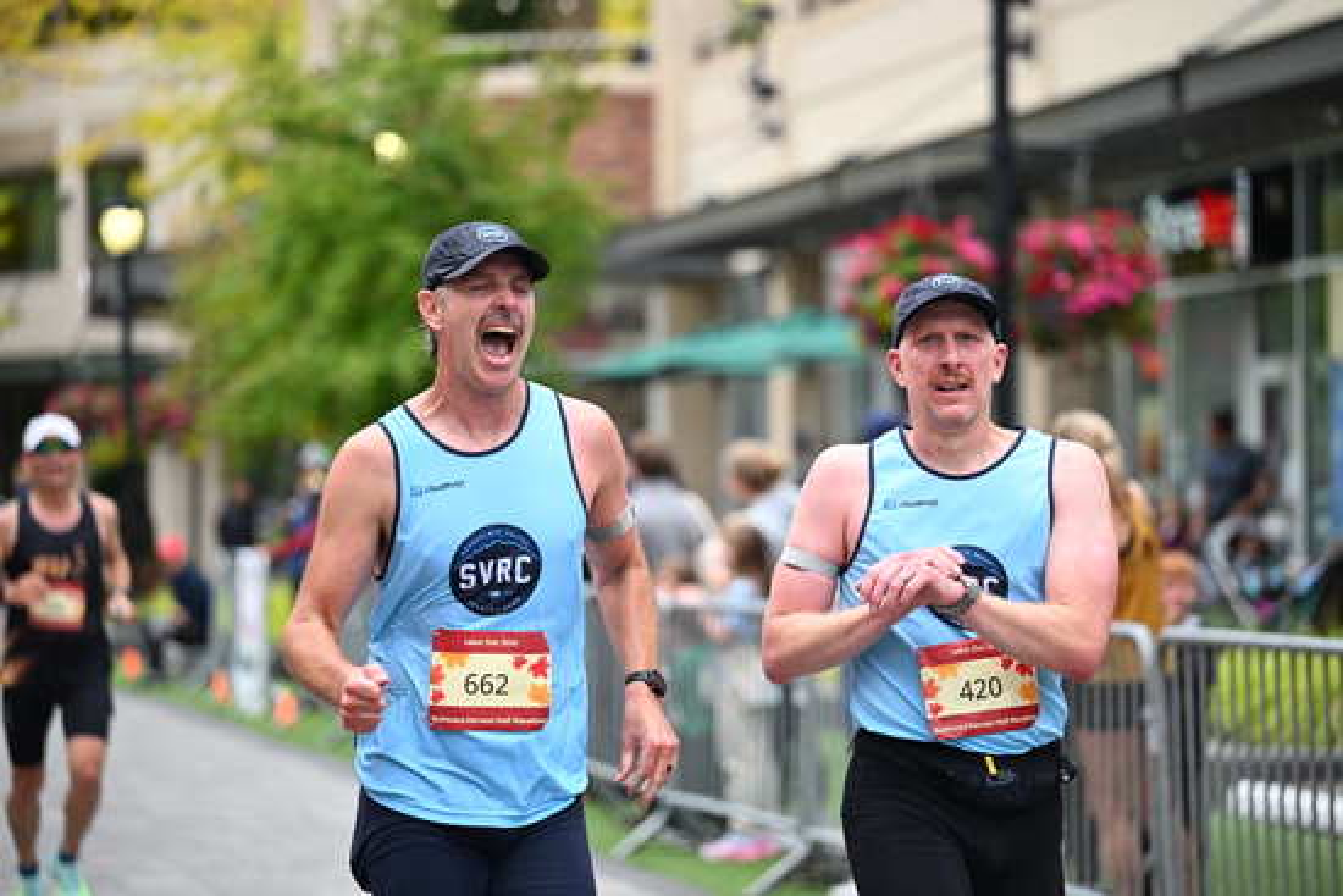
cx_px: 672
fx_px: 4851
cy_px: 448
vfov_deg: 10.6
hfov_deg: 15.8
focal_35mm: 130
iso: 1250
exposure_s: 1/2000
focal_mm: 130
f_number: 2.8
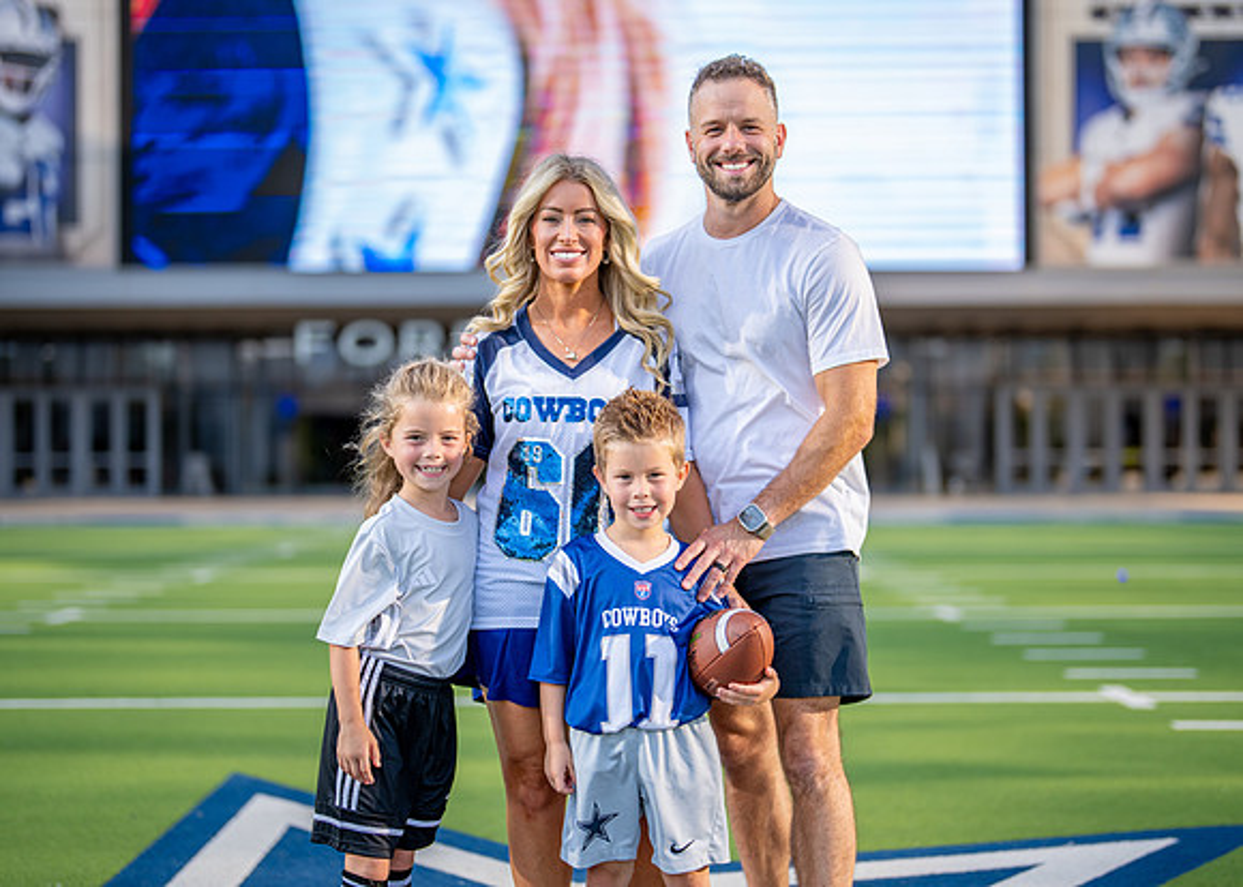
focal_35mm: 59
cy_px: 459
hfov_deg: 33.4
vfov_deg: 24.2
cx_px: 628
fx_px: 2071
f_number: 1.2
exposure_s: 1/3200
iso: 125
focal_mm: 50
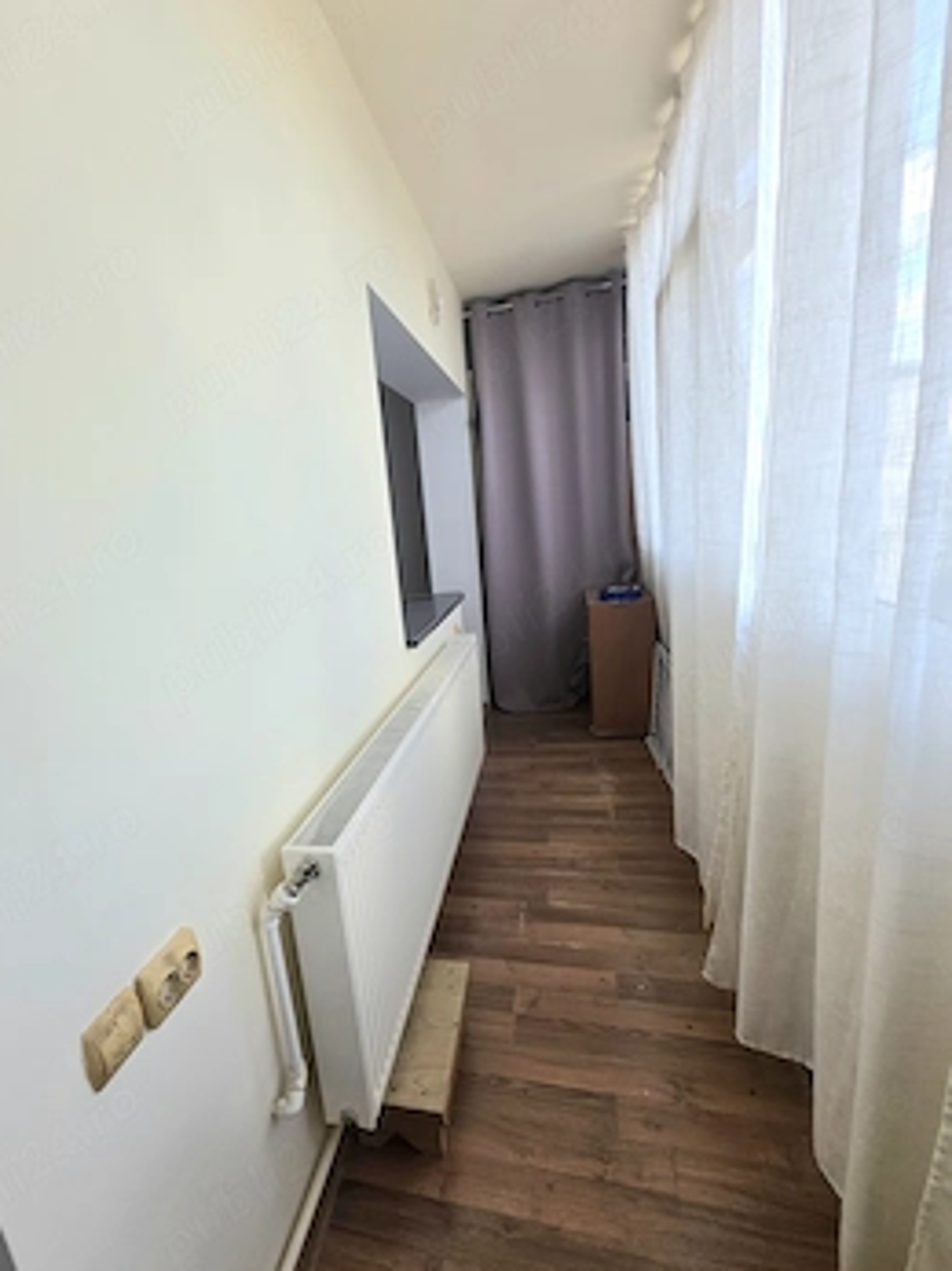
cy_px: 674
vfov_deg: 98.1
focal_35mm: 15
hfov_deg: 81.2
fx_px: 550
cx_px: 406
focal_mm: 2.2
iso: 100
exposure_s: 1/370
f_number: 1.9
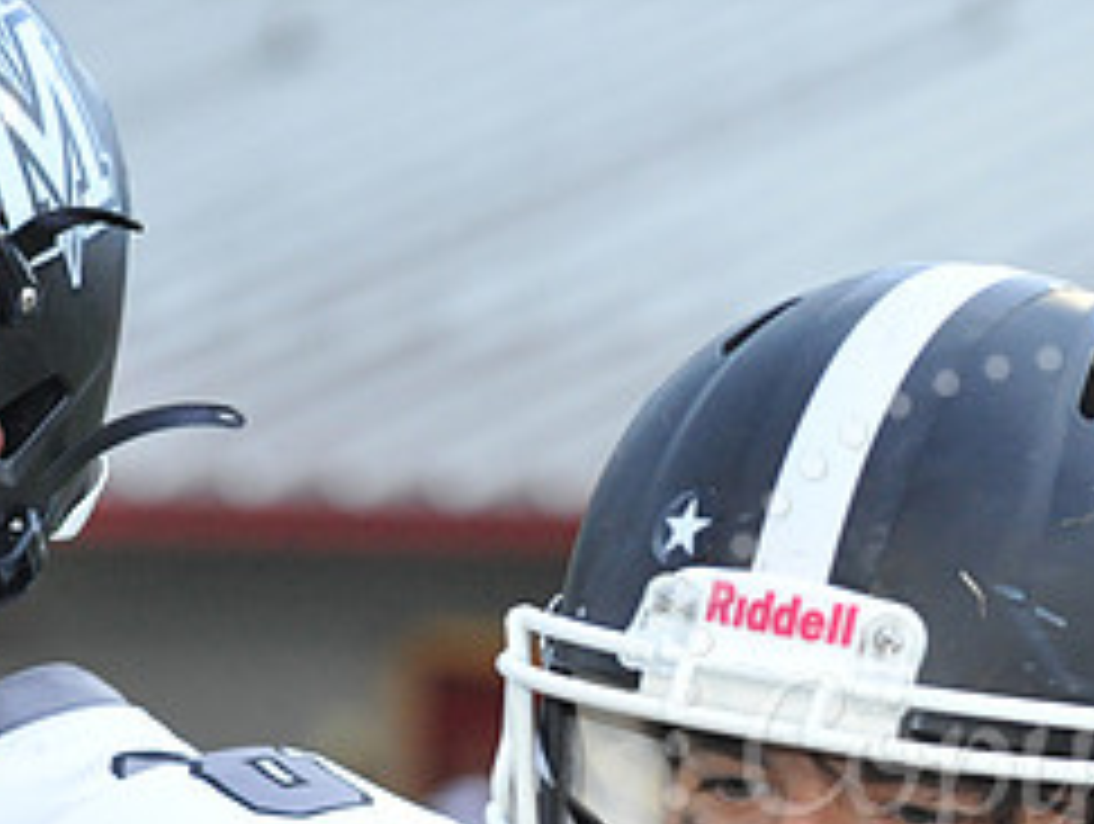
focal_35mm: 355
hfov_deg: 5.6
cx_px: 1094
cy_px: 770
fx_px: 11236
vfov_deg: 4.2
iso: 3200
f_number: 6.3
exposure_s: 1/250
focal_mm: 155
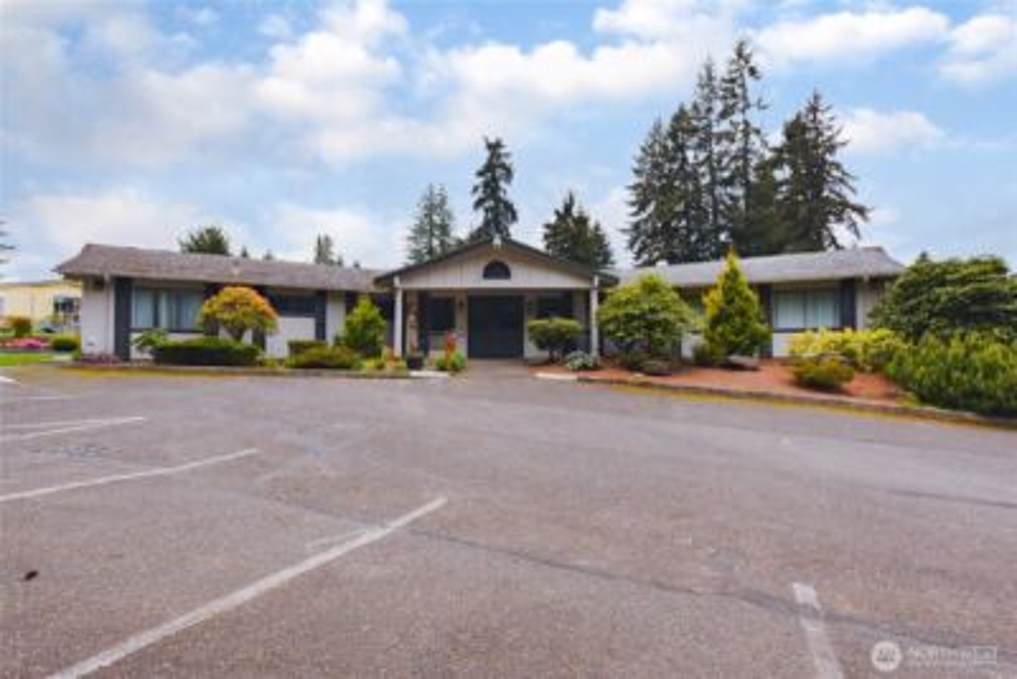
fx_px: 424
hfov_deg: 100.4
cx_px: 508
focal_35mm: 15
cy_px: 340
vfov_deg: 77.4
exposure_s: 1/250
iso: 100
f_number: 8
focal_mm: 10
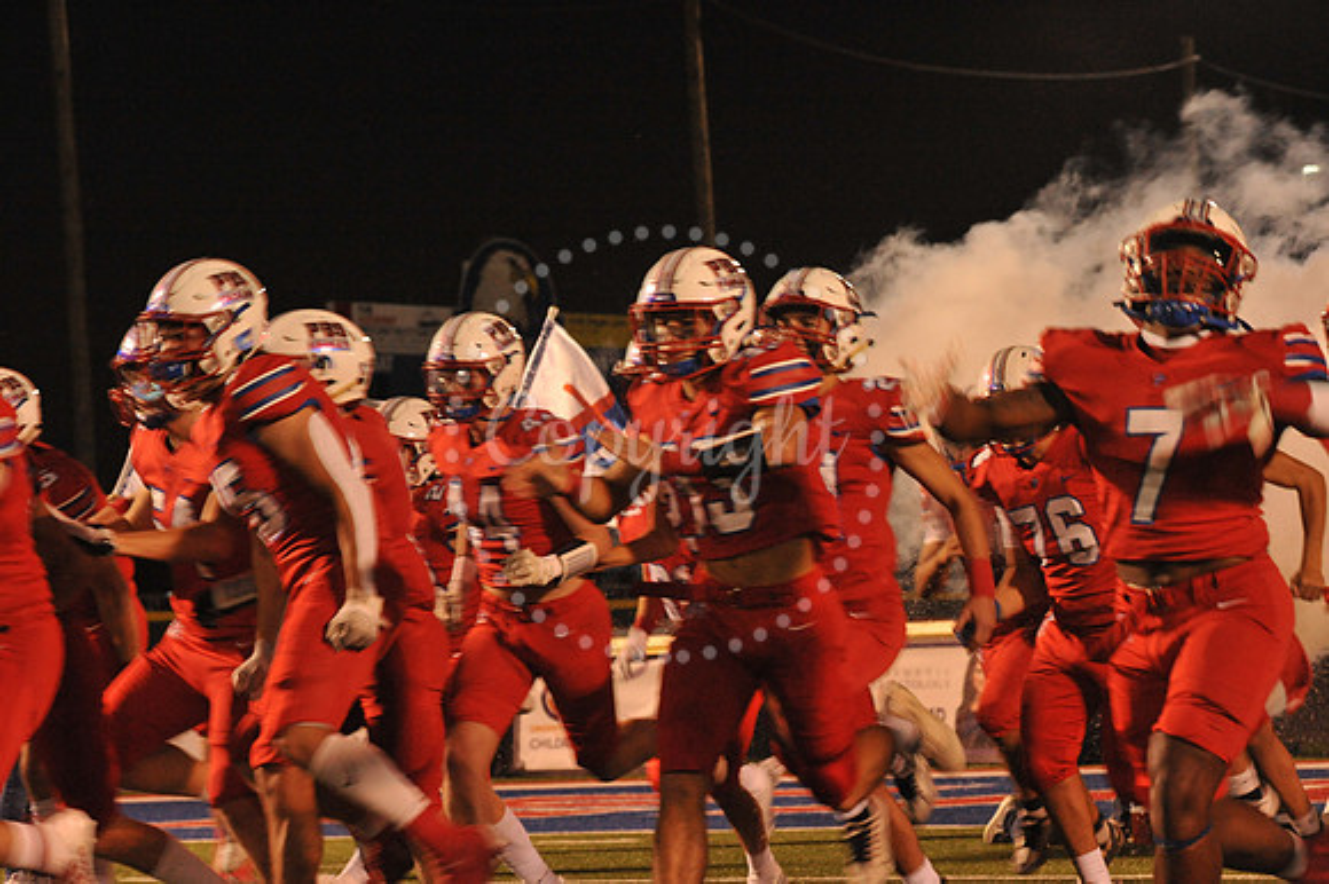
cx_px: 664
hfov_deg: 16.4
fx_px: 4612
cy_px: 442
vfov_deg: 11.0
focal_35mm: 125
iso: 5000
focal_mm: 125
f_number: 7.1
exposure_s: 1/160
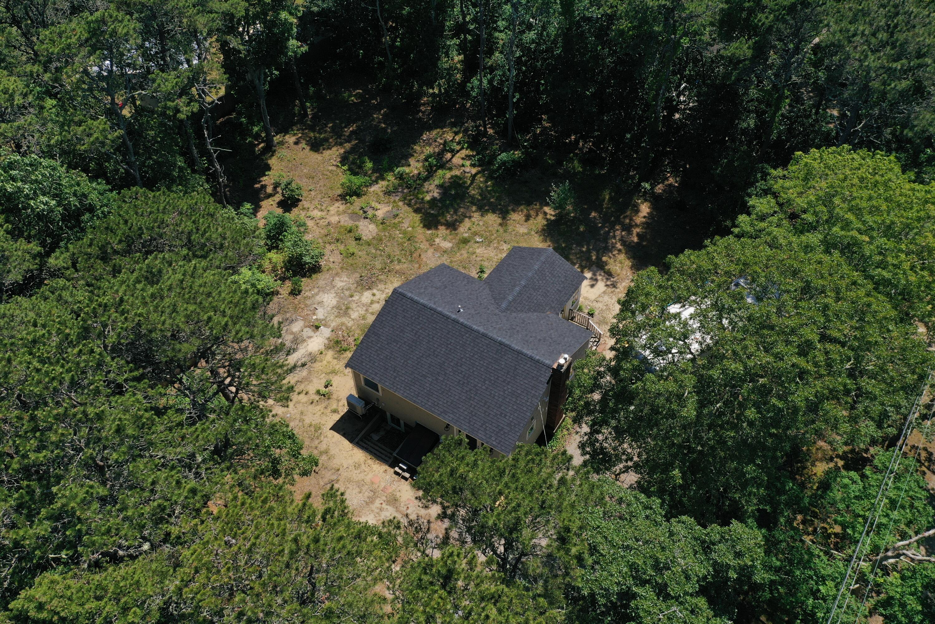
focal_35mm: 28
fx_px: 727
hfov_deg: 65.5
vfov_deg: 46.4
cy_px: 312
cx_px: 468
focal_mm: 10.26
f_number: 5.6
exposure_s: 1/500
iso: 100
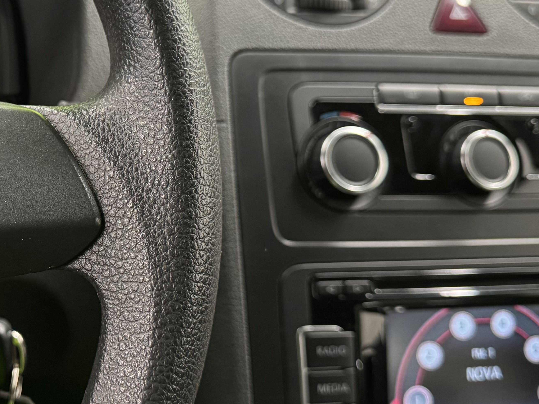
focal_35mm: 52
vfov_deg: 28.0
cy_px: 167
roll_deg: -5.7
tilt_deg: -23.3
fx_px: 810
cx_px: 78
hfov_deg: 35.2
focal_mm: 6.76
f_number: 1.78
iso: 400
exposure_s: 1/50
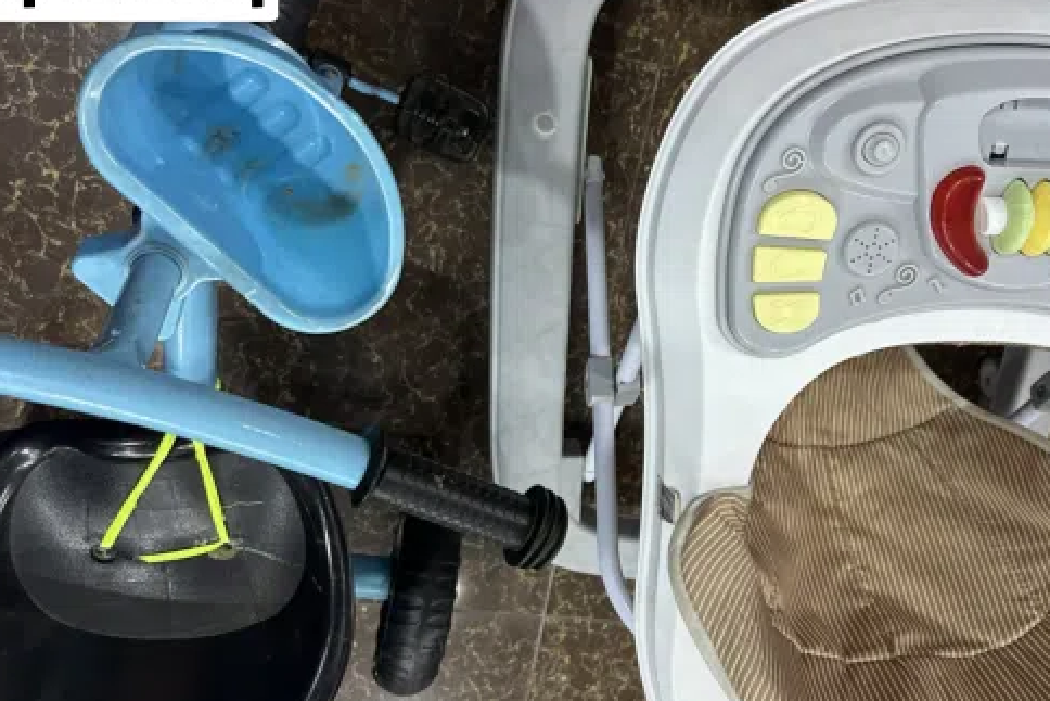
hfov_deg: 57.0
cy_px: 334
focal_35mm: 33
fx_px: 963
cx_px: 605
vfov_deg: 40.0
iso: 400
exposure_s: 1/60
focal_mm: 6.86
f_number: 1.78
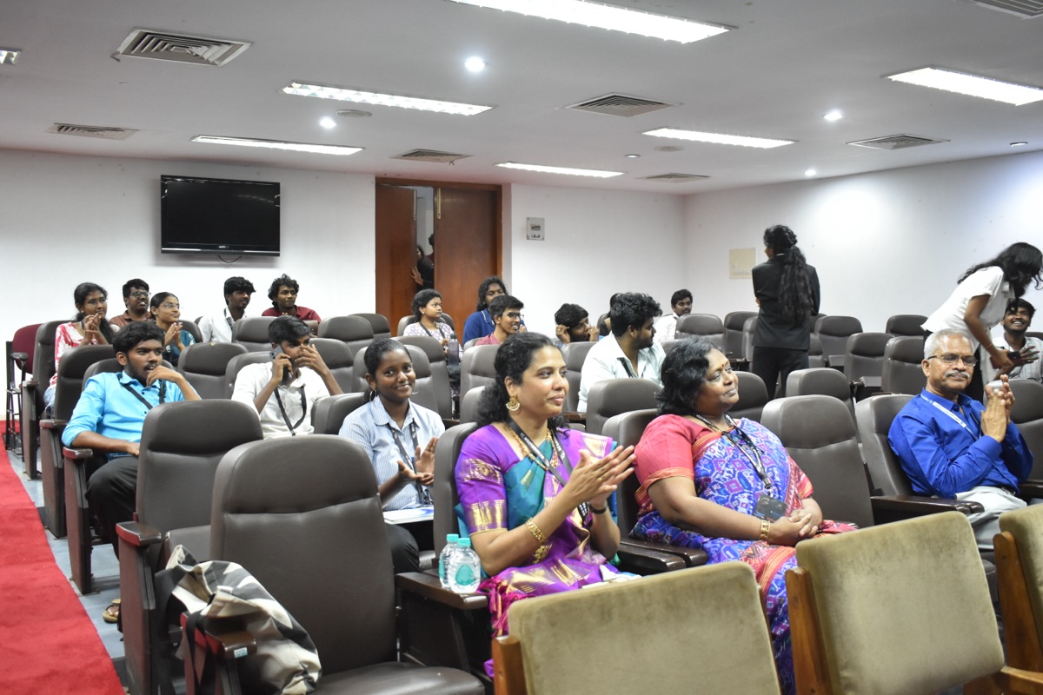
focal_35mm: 34
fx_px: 999
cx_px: 522
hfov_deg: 55.1
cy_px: 348
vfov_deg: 38.4
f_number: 3.8
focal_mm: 23
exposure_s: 1/40
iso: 1600
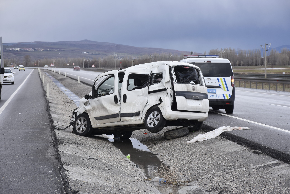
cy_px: 97
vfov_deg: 10.8
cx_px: 145
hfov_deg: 16.1
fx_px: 1027
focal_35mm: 128
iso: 250
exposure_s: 1/500
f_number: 8
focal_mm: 85
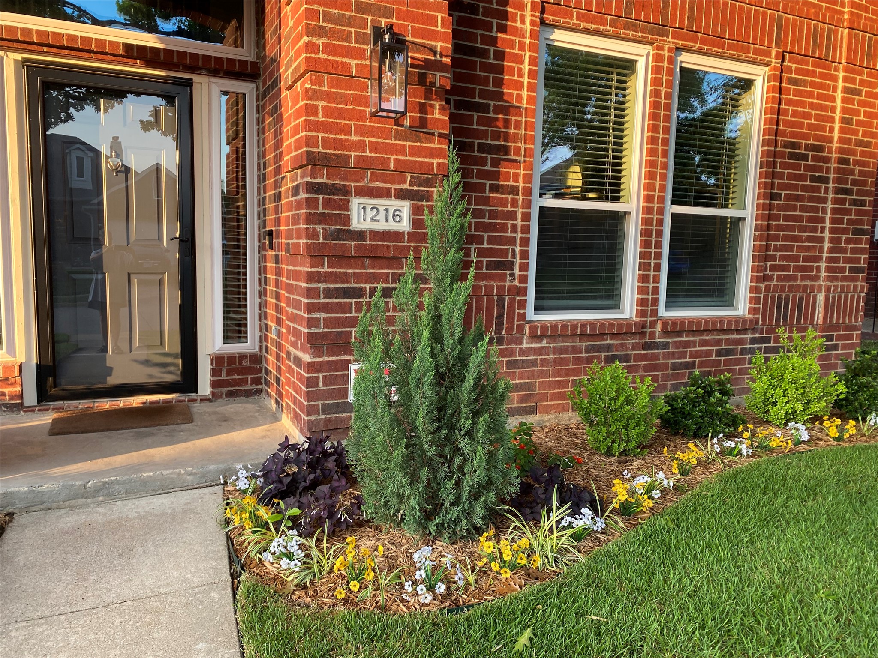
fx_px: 659
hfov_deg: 67.3
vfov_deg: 53.1
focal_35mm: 26
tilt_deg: -6.0
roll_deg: -1.6
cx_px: 439
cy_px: 329
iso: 64
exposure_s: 1/121
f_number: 1.8
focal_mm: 4.25
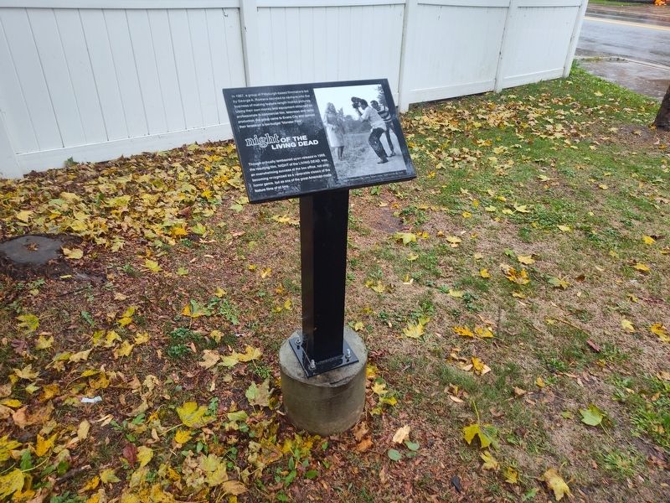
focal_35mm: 23
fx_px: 445
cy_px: 252
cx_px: 335
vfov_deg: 58.9
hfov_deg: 73.9
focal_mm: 5.56
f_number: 1.8
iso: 117
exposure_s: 1/120
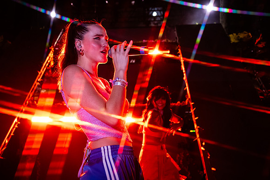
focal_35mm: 36
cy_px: 115
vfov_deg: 36.6
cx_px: 113
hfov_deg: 52.9
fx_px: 270
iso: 3200
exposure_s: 1/100
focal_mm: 24
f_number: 2.8
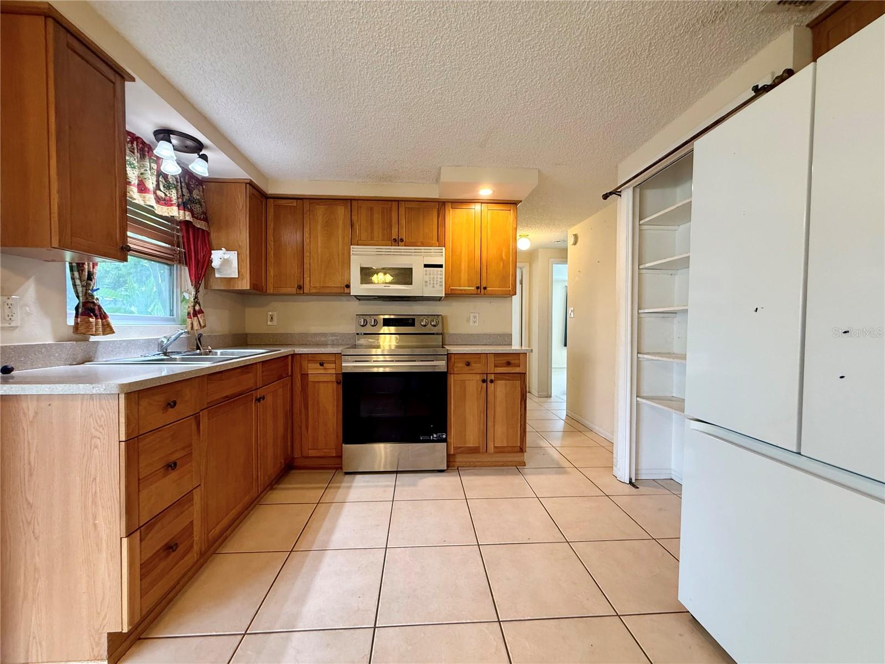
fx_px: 358
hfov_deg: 102.1
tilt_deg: +0.0
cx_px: 442
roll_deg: +0.5
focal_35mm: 14
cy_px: 332
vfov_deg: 85.7
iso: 200
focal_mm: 2.22
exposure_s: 1/60
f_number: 2.2
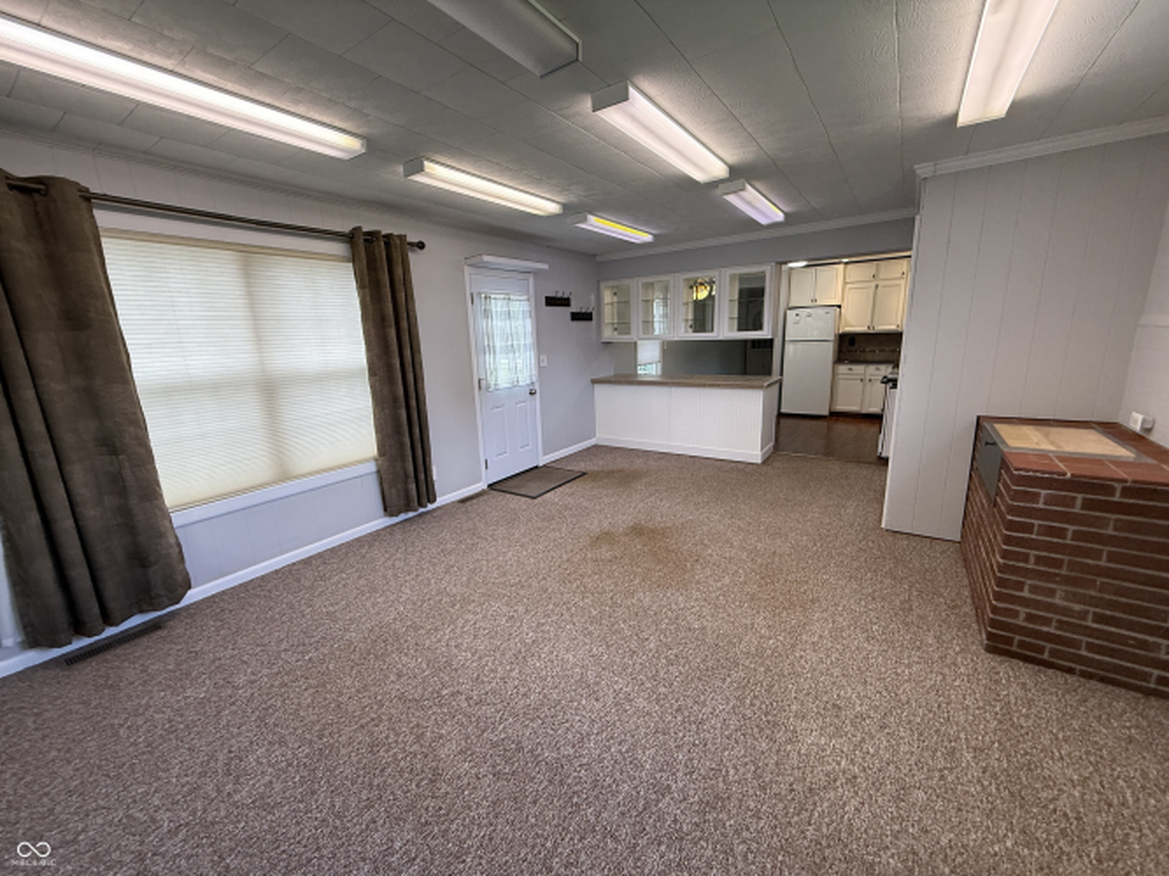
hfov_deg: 102.1
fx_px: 473
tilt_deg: -12.1
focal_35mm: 14
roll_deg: +2.0
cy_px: 438
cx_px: 584
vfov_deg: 85.7
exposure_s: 1/120
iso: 250
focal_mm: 2.22
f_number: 2.2
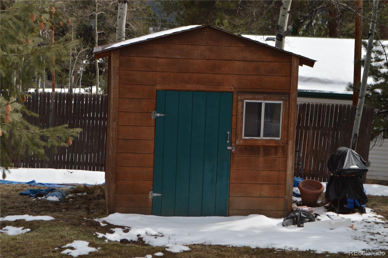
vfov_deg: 16.5
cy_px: 129
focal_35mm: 82
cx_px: 194
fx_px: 888
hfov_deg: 24.6
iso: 100
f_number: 8
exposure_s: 1/200
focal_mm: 55
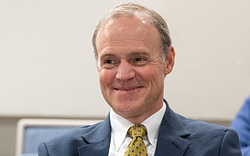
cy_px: 38
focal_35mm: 592
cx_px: 48
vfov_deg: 2.2
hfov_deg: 3.5
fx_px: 4036
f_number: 3.2
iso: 1000
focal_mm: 200
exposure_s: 1/200
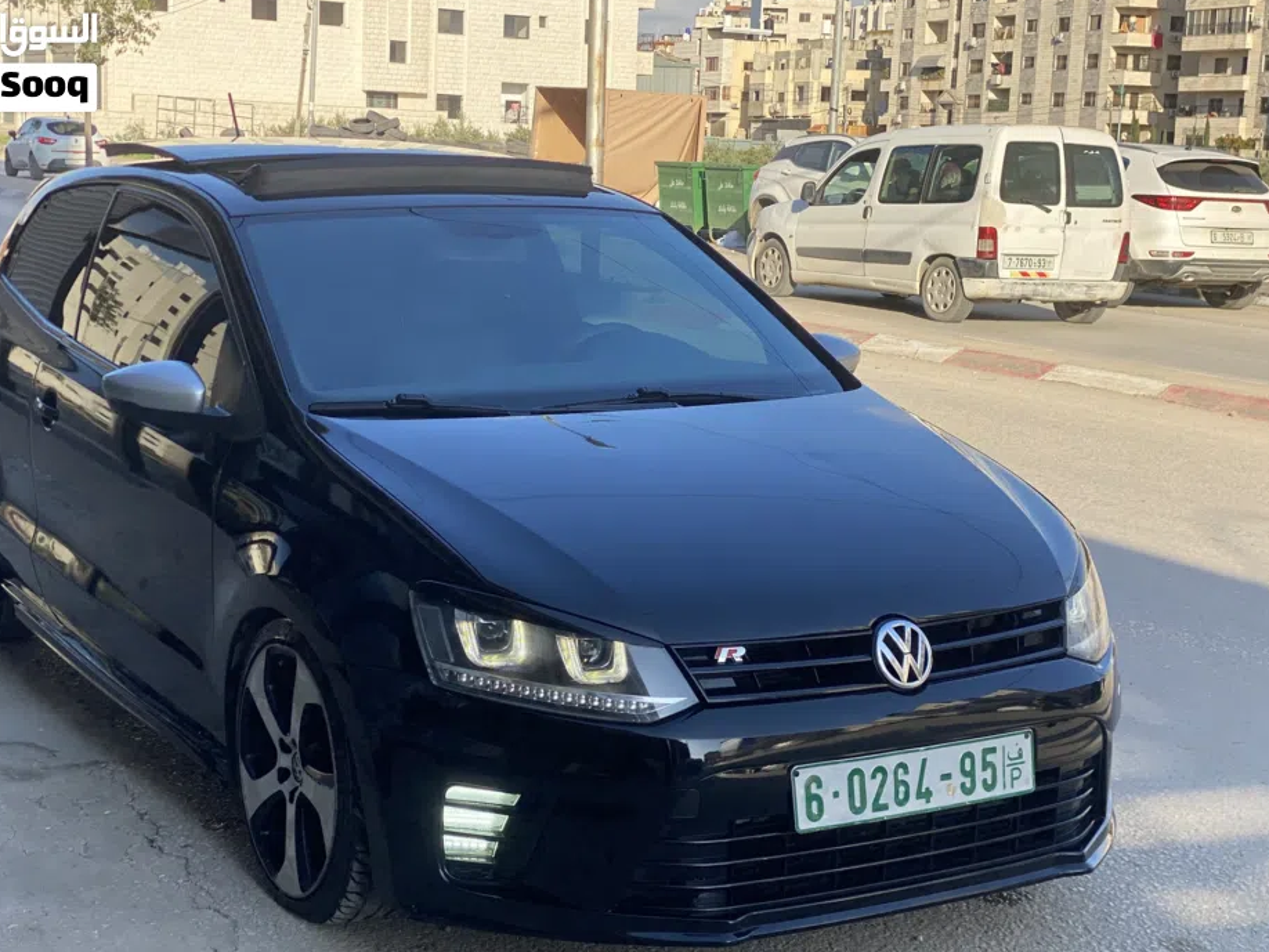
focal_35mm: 58
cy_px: 510
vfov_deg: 25.2
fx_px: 2127
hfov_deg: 33.2
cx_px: 571
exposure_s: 1/564
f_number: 2
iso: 20
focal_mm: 6
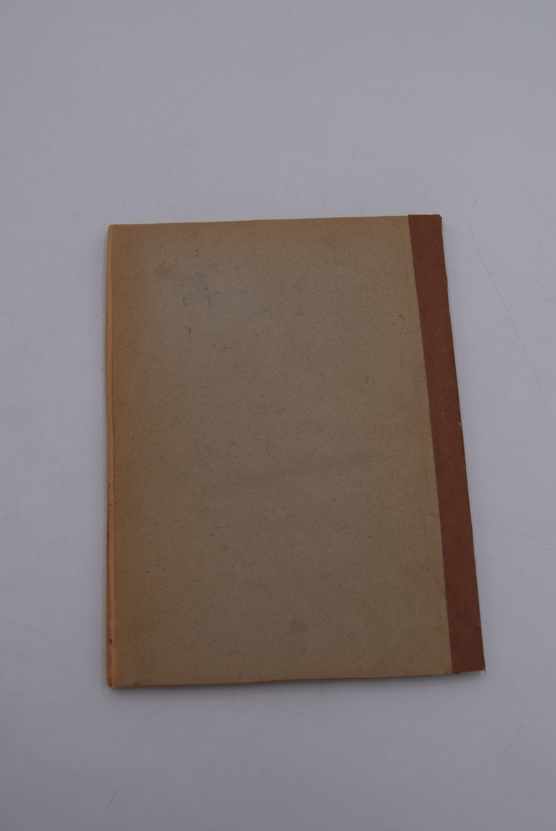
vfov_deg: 46.4
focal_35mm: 42
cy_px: 416
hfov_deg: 31.9
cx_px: 278
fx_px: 971
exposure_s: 1/250
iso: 220
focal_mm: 28
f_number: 8
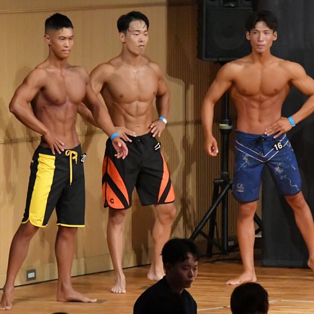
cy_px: 150
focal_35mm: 359
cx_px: 122
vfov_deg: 4.9
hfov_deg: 4.9
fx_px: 3684
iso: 11400
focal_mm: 170
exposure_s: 1/400
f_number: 5.6
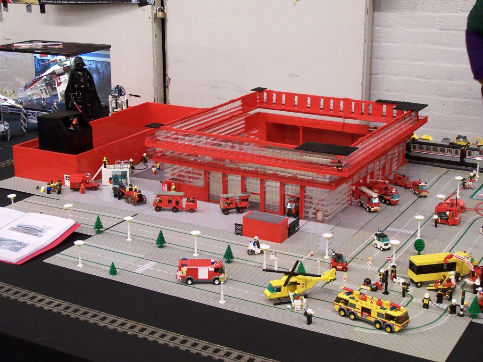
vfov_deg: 24.8
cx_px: 242
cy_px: 181
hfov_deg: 32.7
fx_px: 823
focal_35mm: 59
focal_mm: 9.8
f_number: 3.1
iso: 80
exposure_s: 1/3
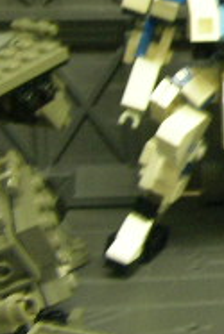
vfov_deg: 14.8
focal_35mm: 135
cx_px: 518
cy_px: -46
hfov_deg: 9.2
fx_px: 1258
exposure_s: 1/4.8
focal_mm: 5.8
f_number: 3.5
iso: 100
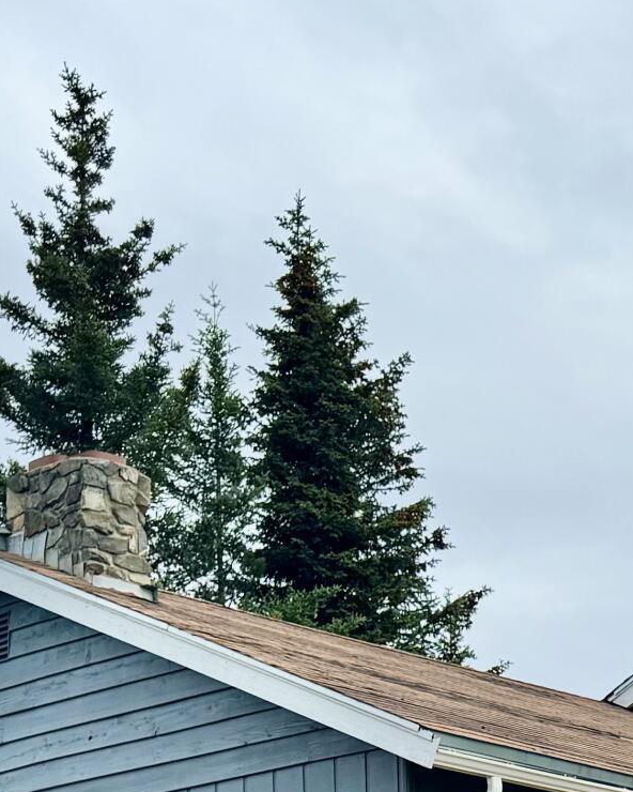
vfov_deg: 18.2
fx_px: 2225
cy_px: 1138
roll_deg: +0.9
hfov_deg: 15.1
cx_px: 935
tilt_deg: +1.4
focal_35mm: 95
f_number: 1.78
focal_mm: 6.76
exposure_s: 1/3413
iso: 80
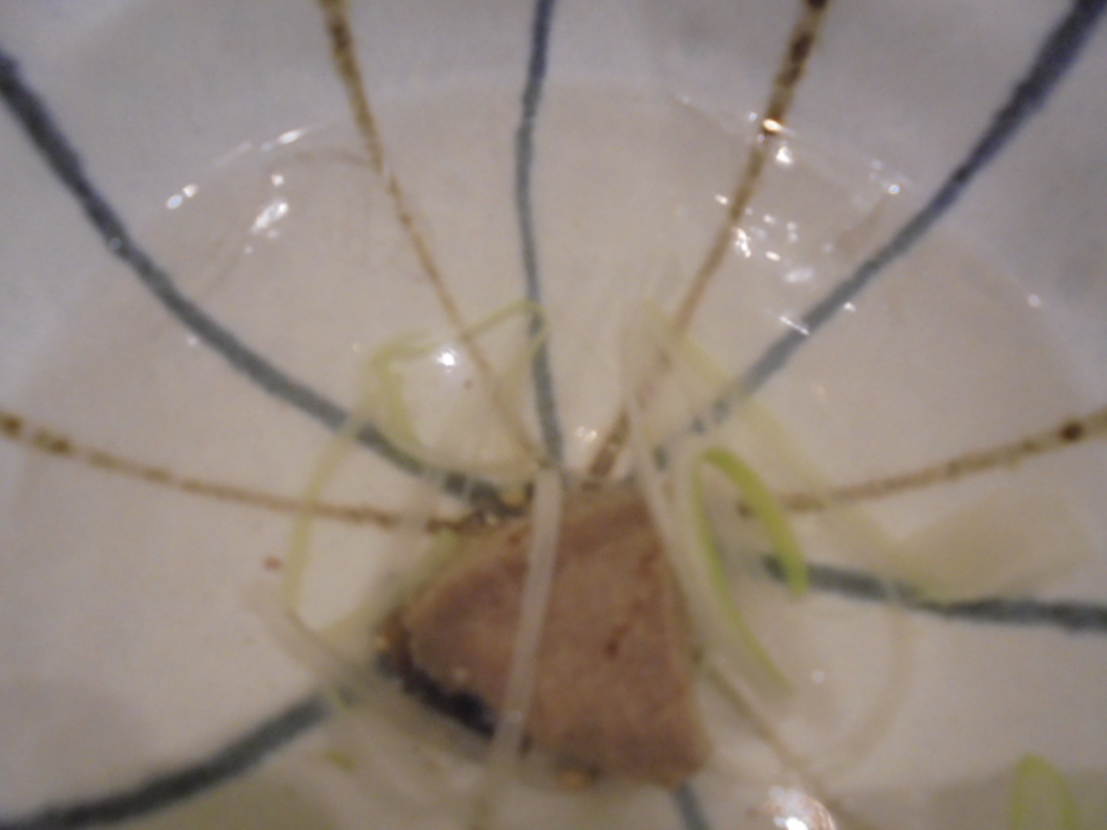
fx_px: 831
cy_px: 415
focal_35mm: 26
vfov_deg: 53.1
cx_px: 554
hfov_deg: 67.3
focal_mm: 4.6
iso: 400
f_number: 3.5
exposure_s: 1/13
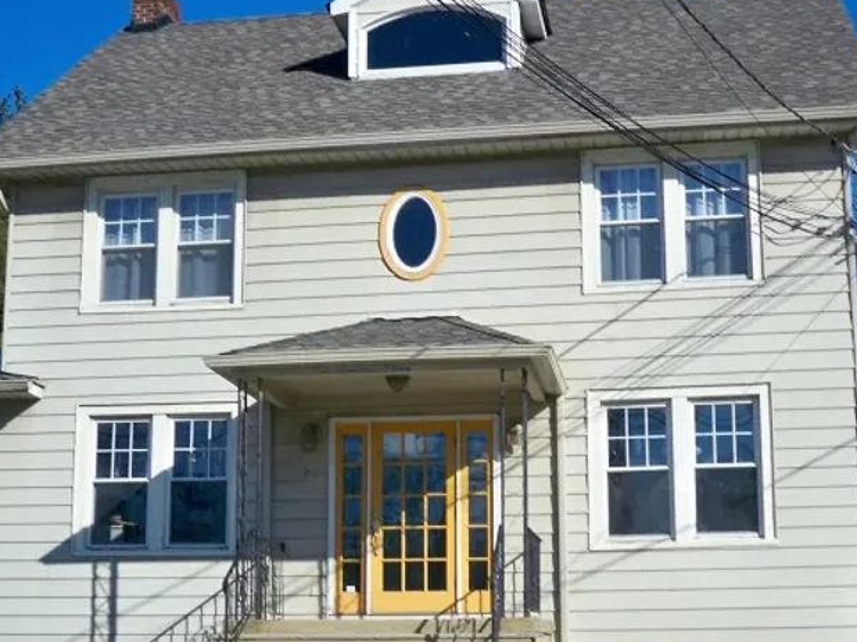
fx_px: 1435
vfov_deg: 25.1
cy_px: 408
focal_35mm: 58
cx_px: 440
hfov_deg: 33.2
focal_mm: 6.3
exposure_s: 1/160
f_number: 8.7
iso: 80
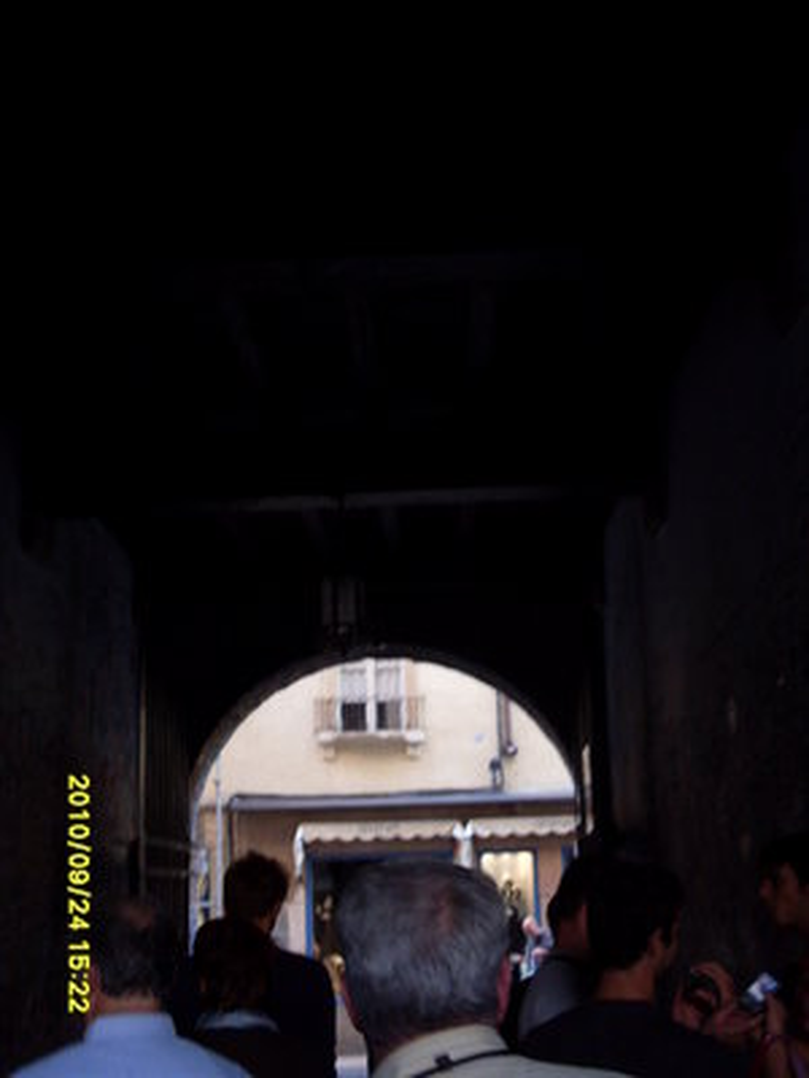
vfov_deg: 49.0
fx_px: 1184
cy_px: 539
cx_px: 404
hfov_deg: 37.7
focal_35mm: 38
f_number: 2.8
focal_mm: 6.3
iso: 100
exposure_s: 1/45
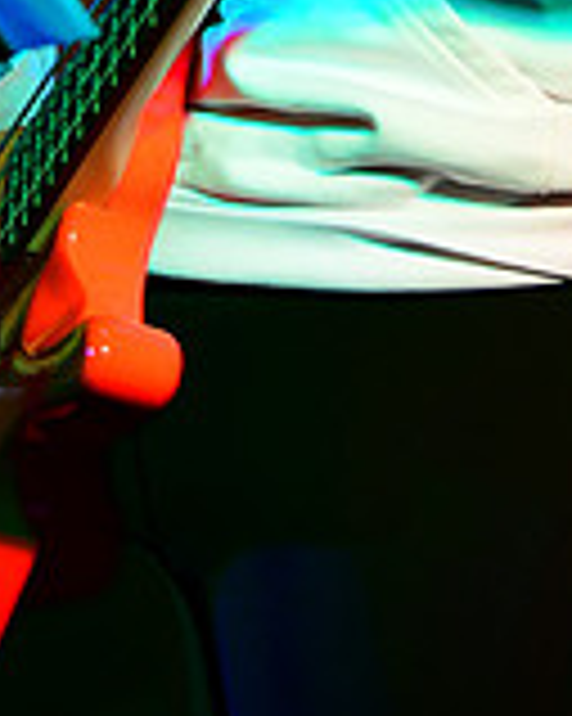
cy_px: -468
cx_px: 322
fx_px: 5084
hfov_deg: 6.4
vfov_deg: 7.9
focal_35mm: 240
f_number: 2.8
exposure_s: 1/320
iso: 1600
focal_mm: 70
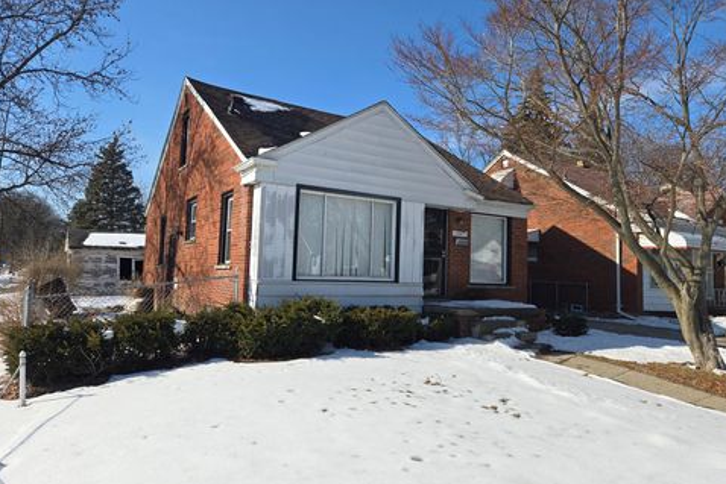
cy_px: 233
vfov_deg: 51.3
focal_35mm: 25
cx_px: 366
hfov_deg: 71.5
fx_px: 504
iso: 25
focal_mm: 5.4
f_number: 1.8
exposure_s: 1/2134
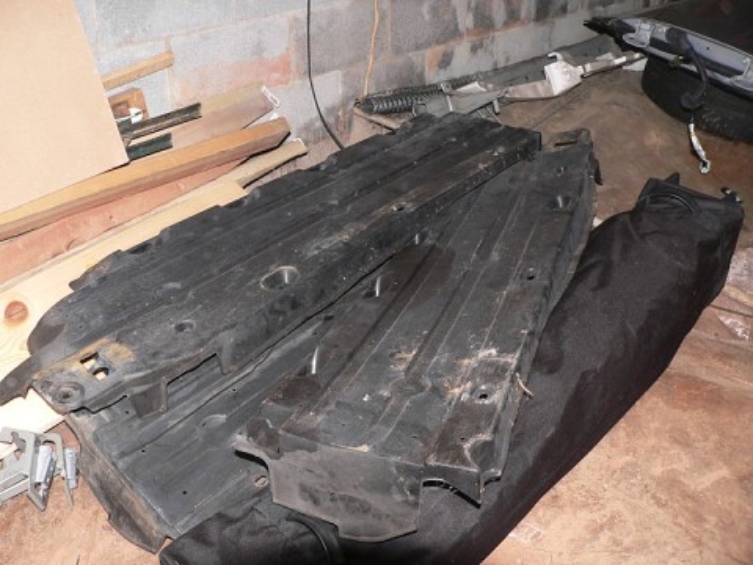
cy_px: 282
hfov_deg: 51.4
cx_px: 376
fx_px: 783
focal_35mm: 36
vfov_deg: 39.7
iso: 100
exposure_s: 1/60
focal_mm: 6
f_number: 2.8
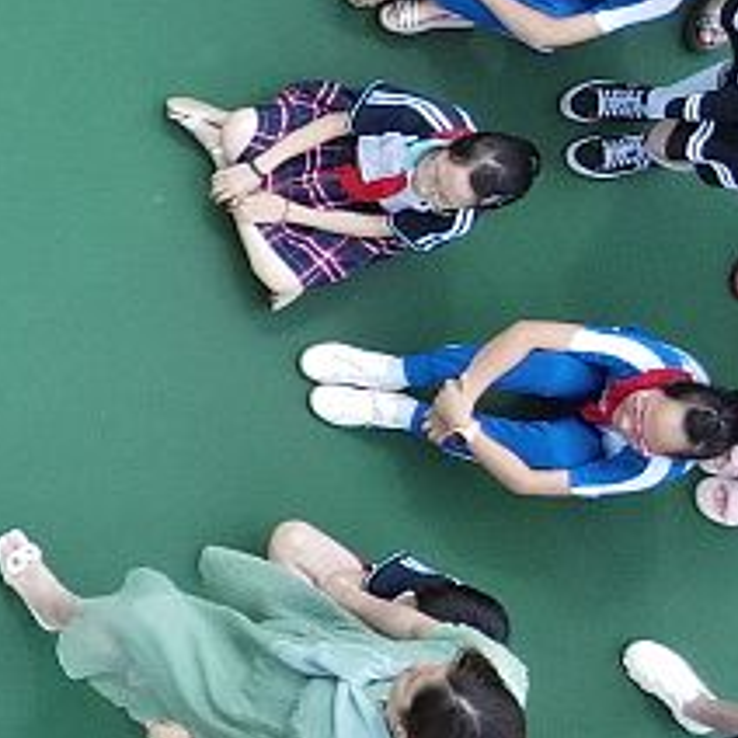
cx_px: -1225
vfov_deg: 14.5
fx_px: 2894
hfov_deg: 11.2
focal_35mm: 120
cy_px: 251
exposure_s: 1/500
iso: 400
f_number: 2.8
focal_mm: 4.5
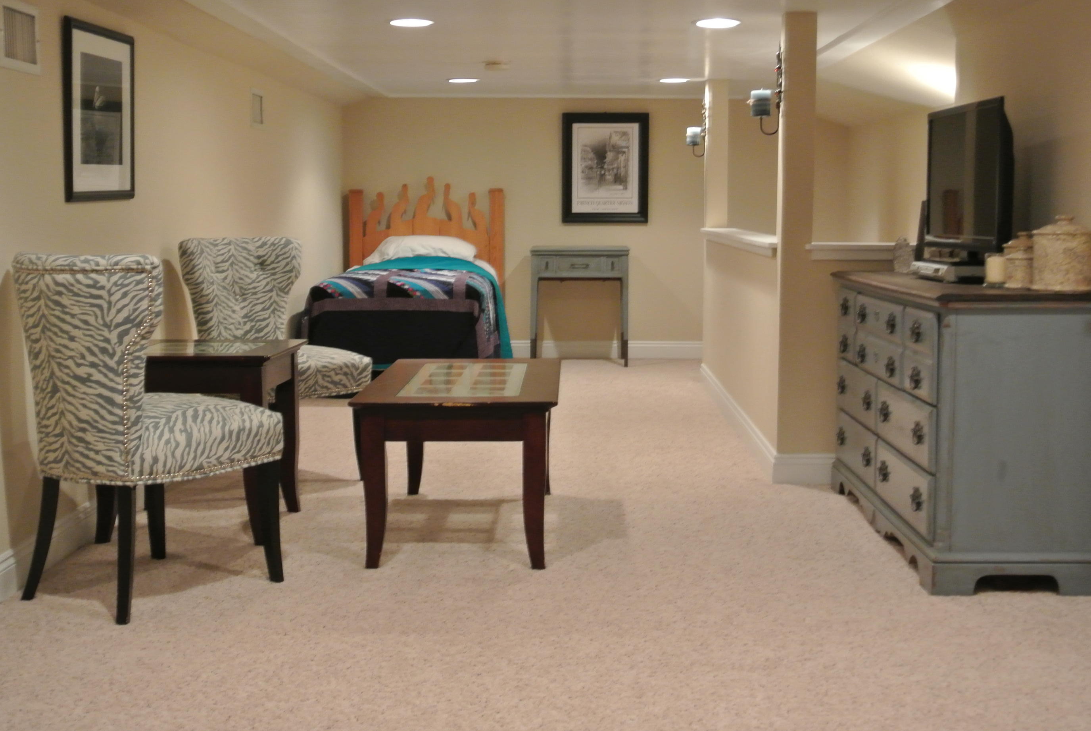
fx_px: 1456
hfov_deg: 41.1
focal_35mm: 48
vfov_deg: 28.1
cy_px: 347
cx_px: 551
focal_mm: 16.3
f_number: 4.2
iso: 800
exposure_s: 1/13
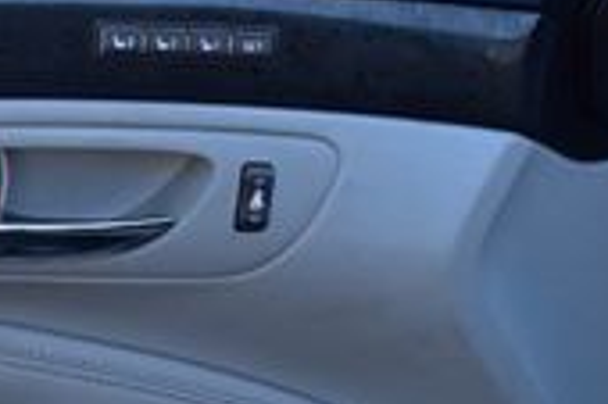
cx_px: -204
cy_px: 604
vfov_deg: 8.7
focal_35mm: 153
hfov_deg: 13.0
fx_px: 2580
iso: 400
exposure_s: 1/200
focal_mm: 27
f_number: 10
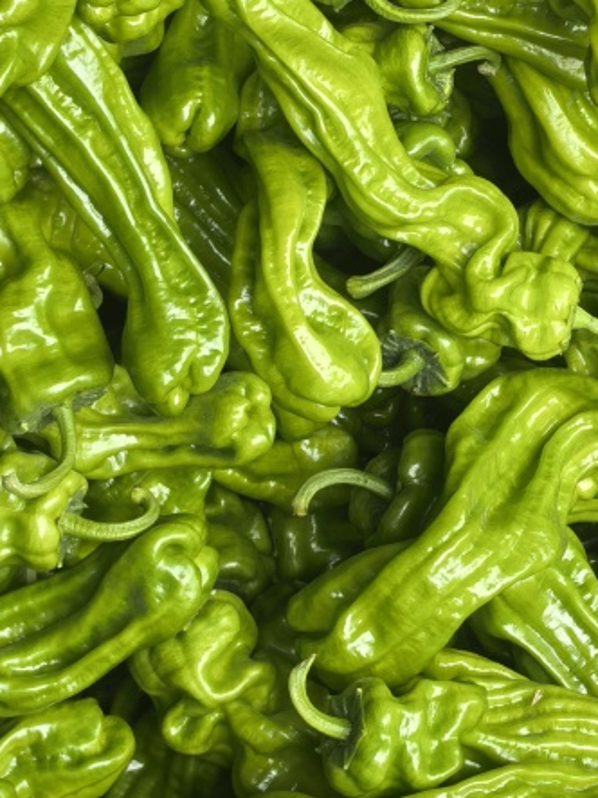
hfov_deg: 10.3
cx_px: 621
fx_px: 3272
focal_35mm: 142
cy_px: 352
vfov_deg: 13.9
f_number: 2
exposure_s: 1/108
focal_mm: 6.35
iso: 50
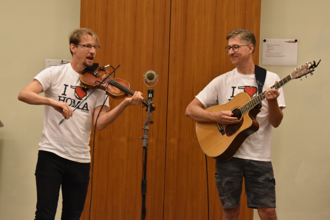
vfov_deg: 7.0
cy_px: 110
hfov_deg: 10.5
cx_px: 165
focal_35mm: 195
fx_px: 1788
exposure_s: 1/320
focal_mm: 130
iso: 3200
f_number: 4.5
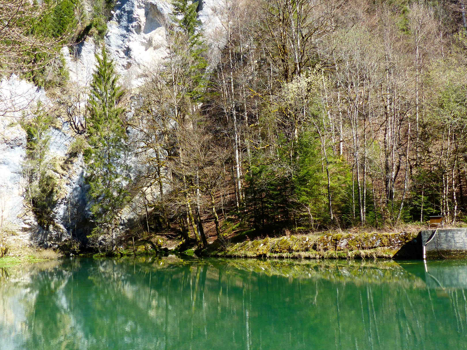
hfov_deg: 56.7
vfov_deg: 44.0
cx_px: 210
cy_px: 201
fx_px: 432
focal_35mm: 32
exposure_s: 1/250
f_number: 4
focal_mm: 4.5
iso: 100
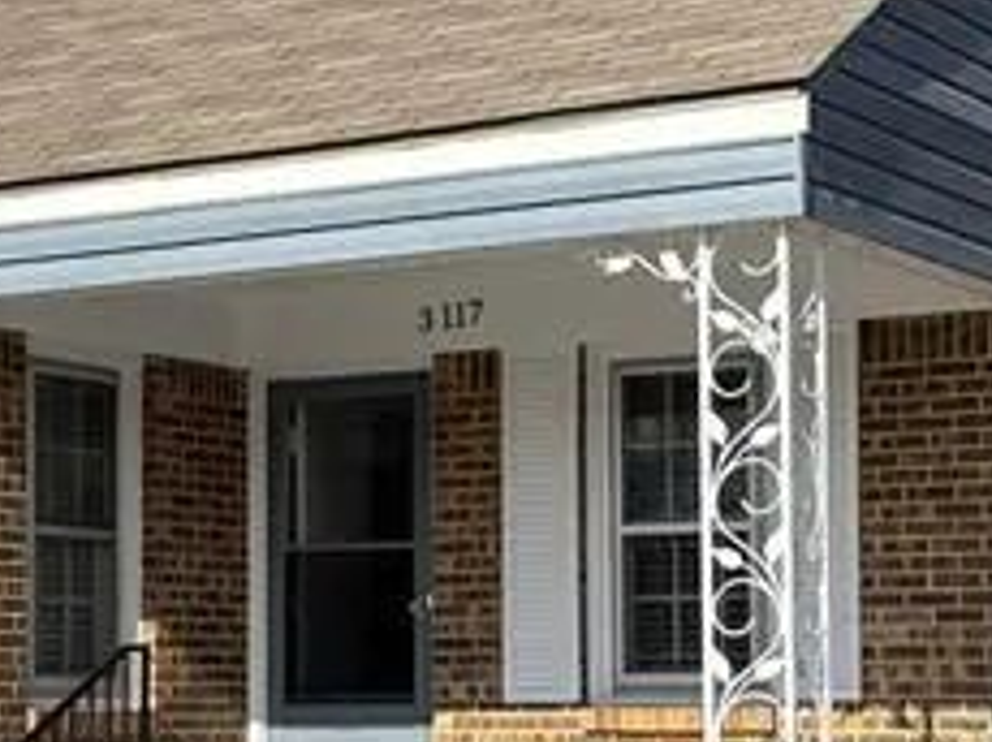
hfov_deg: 18.4
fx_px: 3063
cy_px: 457
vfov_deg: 13.8
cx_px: 345
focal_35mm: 107
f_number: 1.78
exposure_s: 1/3413
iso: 80
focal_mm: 6.76
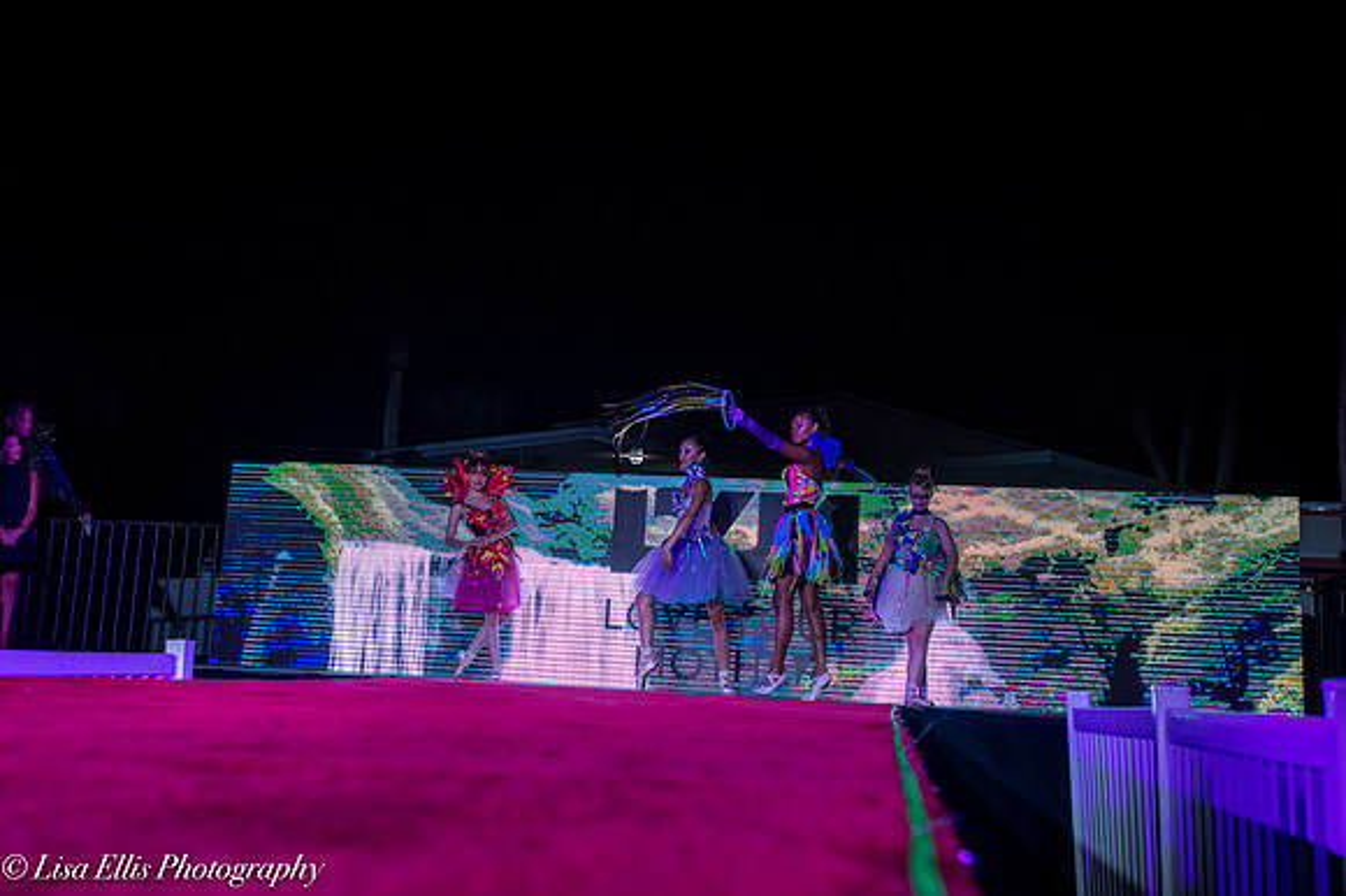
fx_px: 1569
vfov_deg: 31.9
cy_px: 448
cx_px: 673
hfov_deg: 46.4
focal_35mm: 42
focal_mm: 35
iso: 1250
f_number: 4.5
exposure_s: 1/640
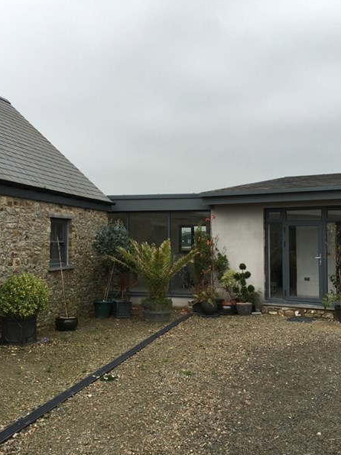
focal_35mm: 39
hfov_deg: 36.8
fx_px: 512
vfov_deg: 47.9
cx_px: 175
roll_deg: -0.5
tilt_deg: +1.8
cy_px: 227
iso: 25
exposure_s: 1/303
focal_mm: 4.15
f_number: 2.2
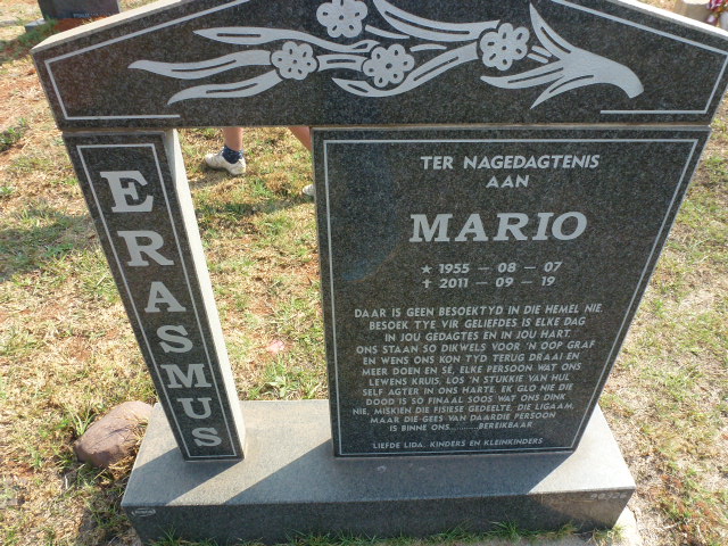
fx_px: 505
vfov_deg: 56.8
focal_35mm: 24
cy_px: 273
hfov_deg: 71.6
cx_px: 364
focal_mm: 4.3
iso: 100
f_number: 4
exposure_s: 1/200
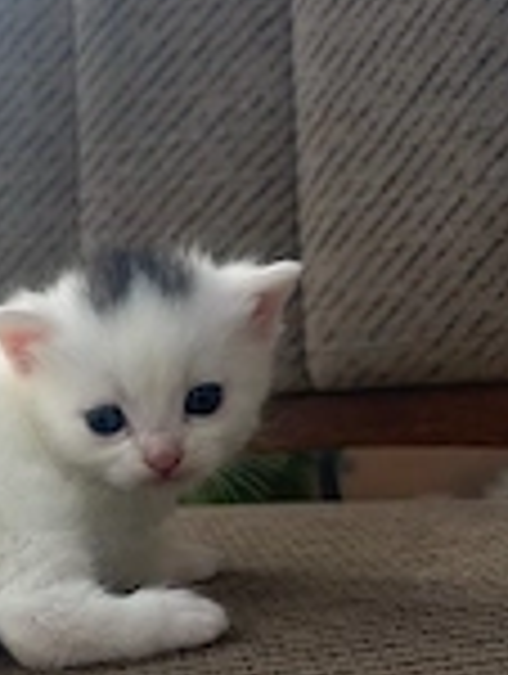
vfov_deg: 29.5
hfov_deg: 21.1
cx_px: -135
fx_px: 1249
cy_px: 540
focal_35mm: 64
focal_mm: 6.76
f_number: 1.78
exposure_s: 1/702
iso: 100
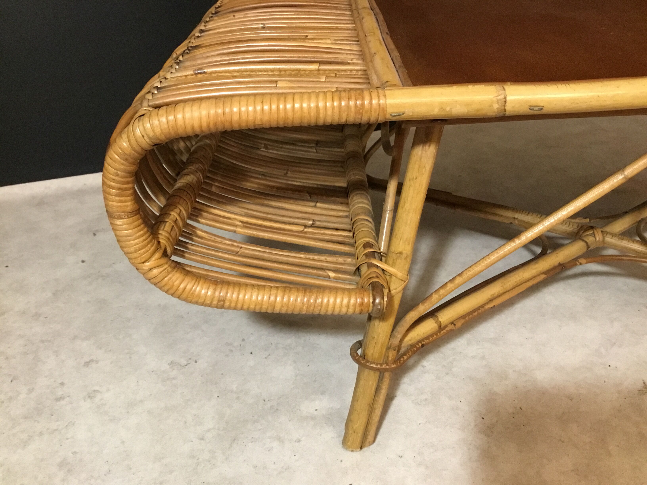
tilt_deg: -31.3
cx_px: 324
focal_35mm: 31
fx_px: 579
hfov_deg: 58.4
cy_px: 242
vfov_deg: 45.4
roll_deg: +2.1
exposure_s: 1/17
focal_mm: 3.3
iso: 200
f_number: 2.4
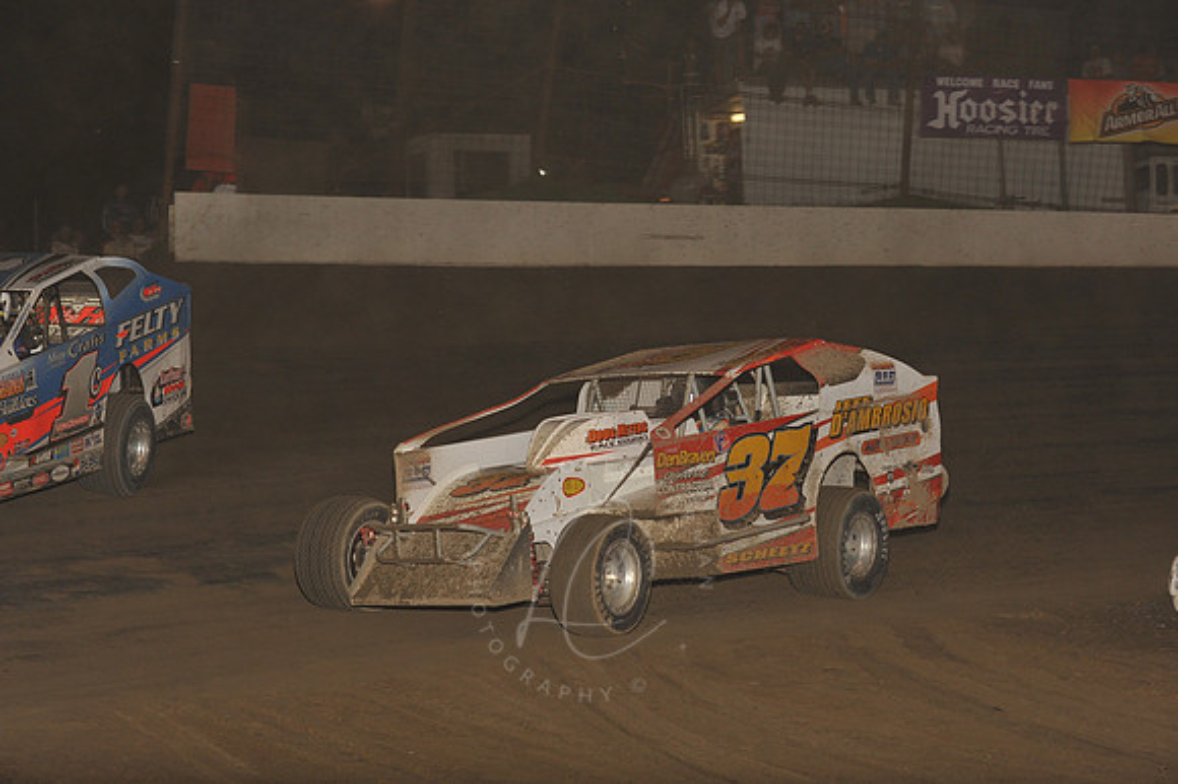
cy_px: 392
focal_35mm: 92
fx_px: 3009
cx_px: 589
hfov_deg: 22.2
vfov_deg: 14.8
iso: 800
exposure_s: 1/320
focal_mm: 92
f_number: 6.3
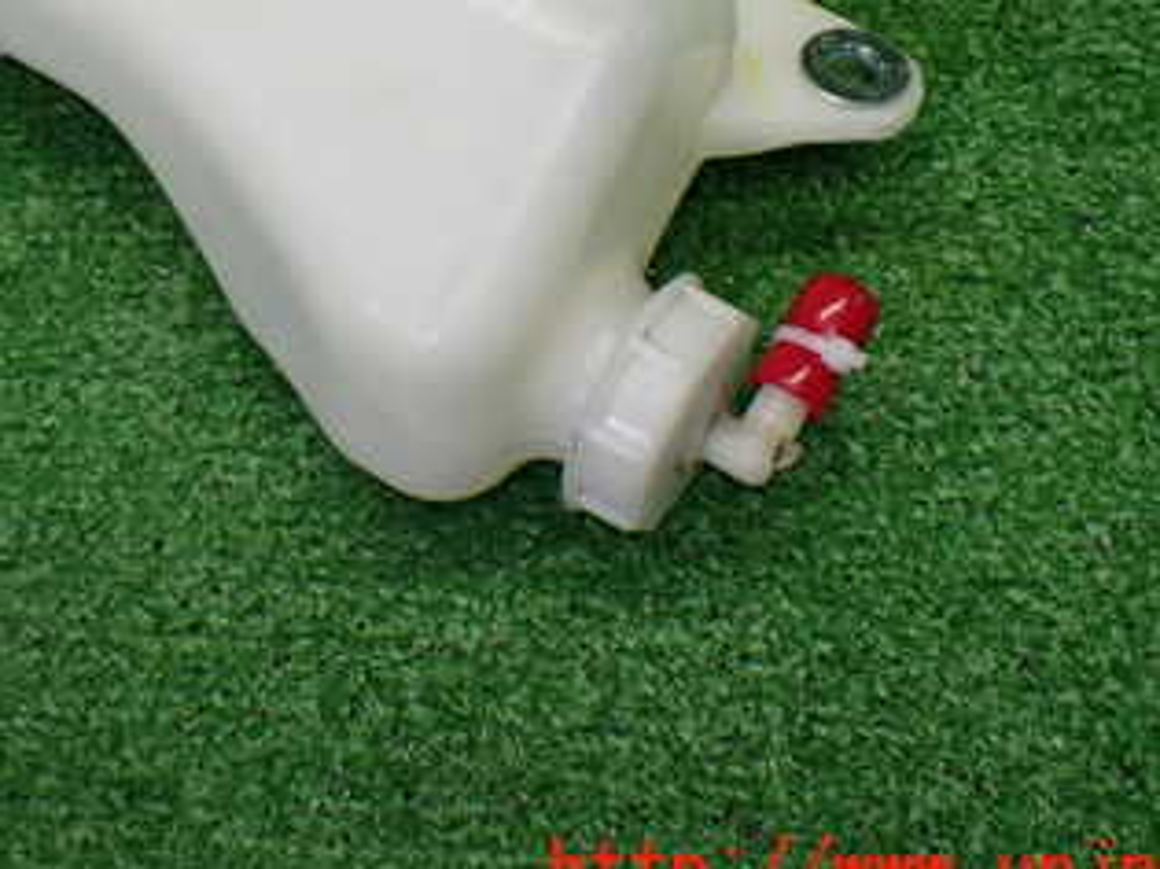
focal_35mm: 61
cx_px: 276
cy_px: 92
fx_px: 2043
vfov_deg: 23.4
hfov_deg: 31.1
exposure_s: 1/125
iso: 250
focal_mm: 5.79
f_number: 2.4
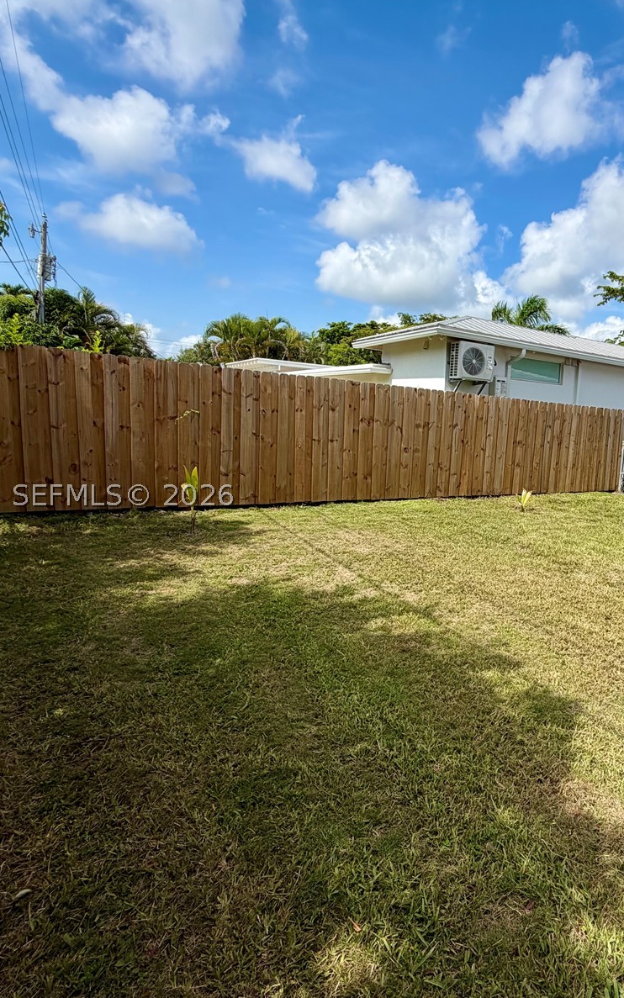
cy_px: 495
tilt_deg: -7.1
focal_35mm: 20
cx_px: 492
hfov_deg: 55.8
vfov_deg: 85.1
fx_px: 544
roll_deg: -2.4
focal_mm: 2.22
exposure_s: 1/779
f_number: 2.2
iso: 20
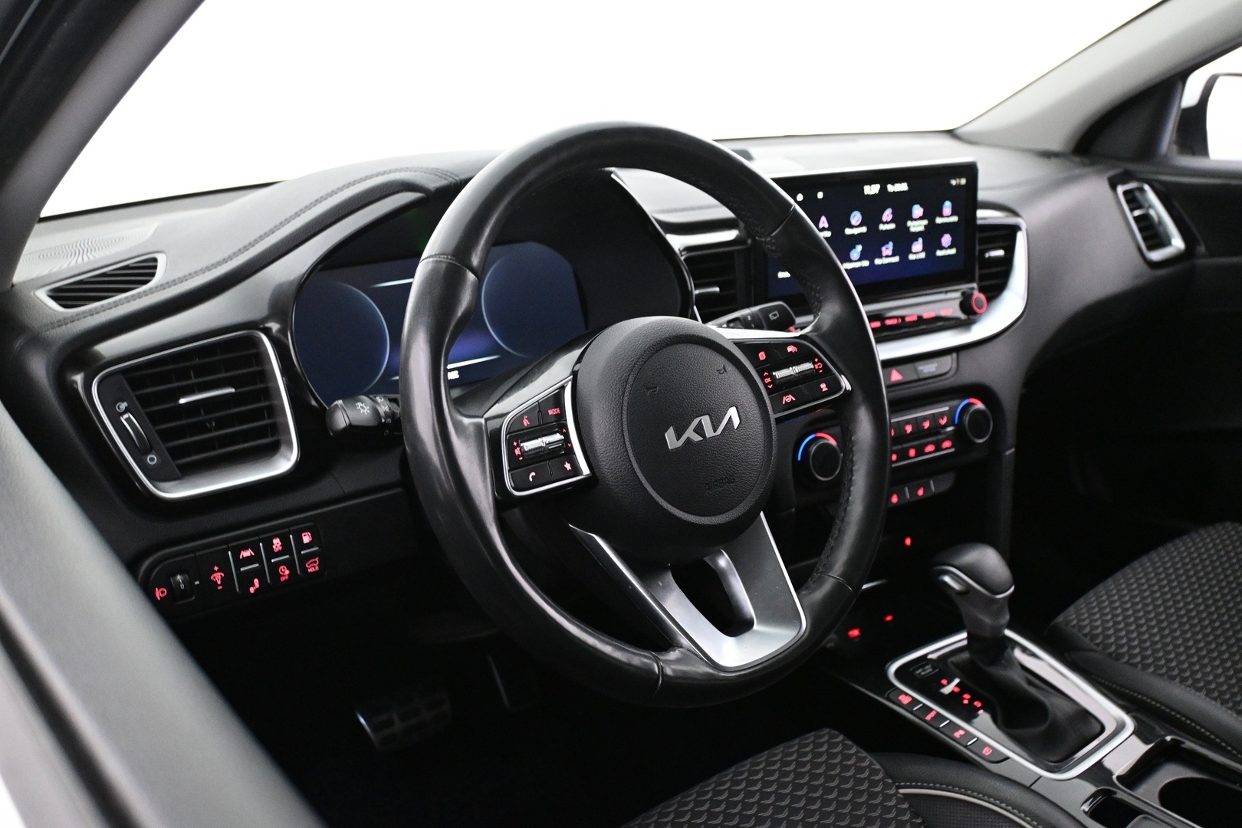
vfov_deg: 40.8
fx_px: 1113
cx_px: 621
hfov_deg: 58.3
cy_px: 414
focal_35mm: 32
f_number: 4
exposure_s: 1/40
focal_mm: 21.5
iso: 4000
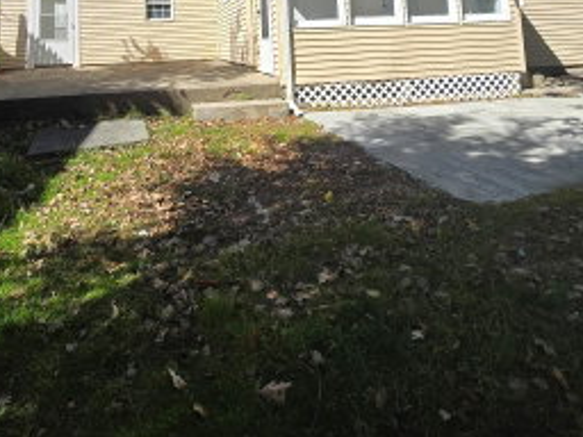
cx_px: 260
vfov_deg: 45.4
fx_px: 438
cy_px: 7
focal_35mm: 26
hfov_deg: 67.1
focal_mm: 1.7
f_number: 2.2
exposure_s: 1/917
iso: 25
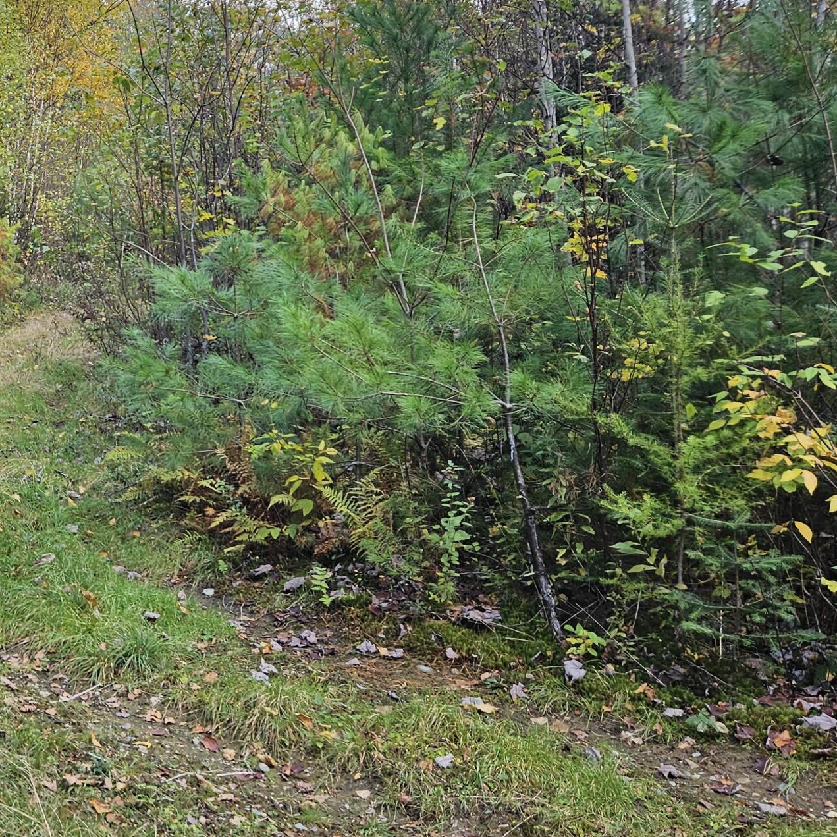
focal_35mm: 48
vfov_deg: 35.1
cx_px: 5
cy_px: 296
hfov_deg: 32.6
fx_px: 1313
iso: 40
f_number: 1.8
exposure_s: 1/430
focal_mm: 5.4
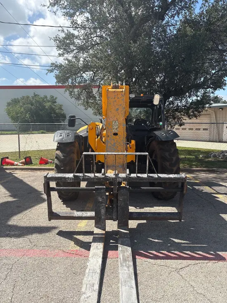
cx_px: 114
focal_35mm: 26
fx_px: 227
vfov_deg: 67.3
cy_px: 152
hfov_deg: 53.1
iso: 50
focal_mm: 5.96
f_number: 1.6
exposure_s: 1/2865
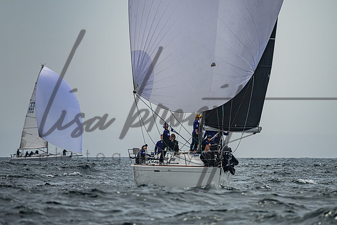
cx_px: 194
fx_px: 5147
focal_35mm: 550
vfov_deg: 2.5
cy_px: 96
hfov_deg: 3.8
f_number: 8
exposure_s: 1/2500
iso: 400
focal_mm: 400
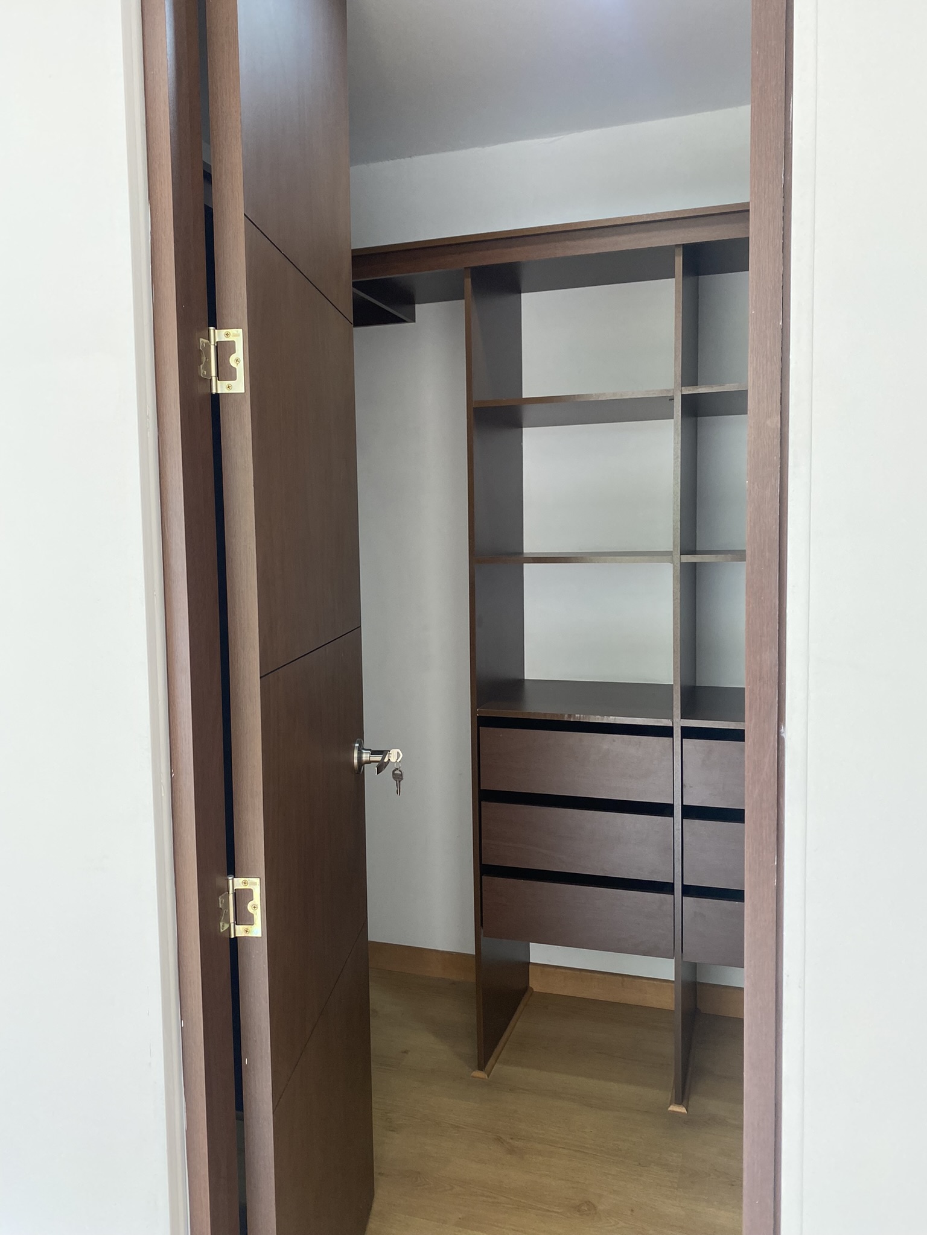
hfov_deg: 53.1
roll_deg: +1.3
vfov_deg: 67.3
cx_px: 464
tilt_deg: -3.5
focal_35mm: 26
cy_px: 618
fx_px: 928
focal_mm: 4.25
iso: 125
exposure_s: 1/121
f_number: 1.8
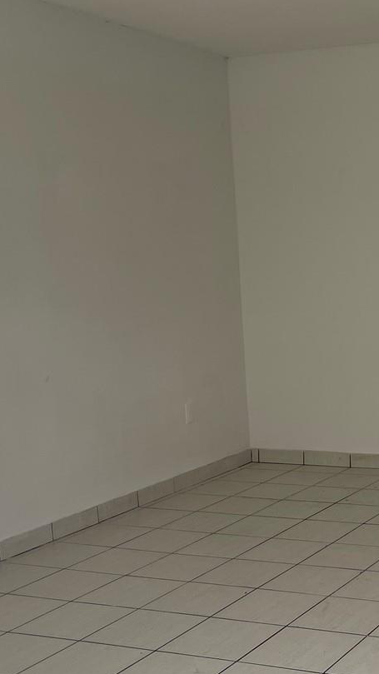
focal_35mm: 56
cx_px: 439
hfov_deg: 20.3
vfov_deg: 37.2
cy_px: 337
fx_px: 1001
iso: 32
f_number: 1.6
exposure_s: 1/276
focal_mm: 5.1
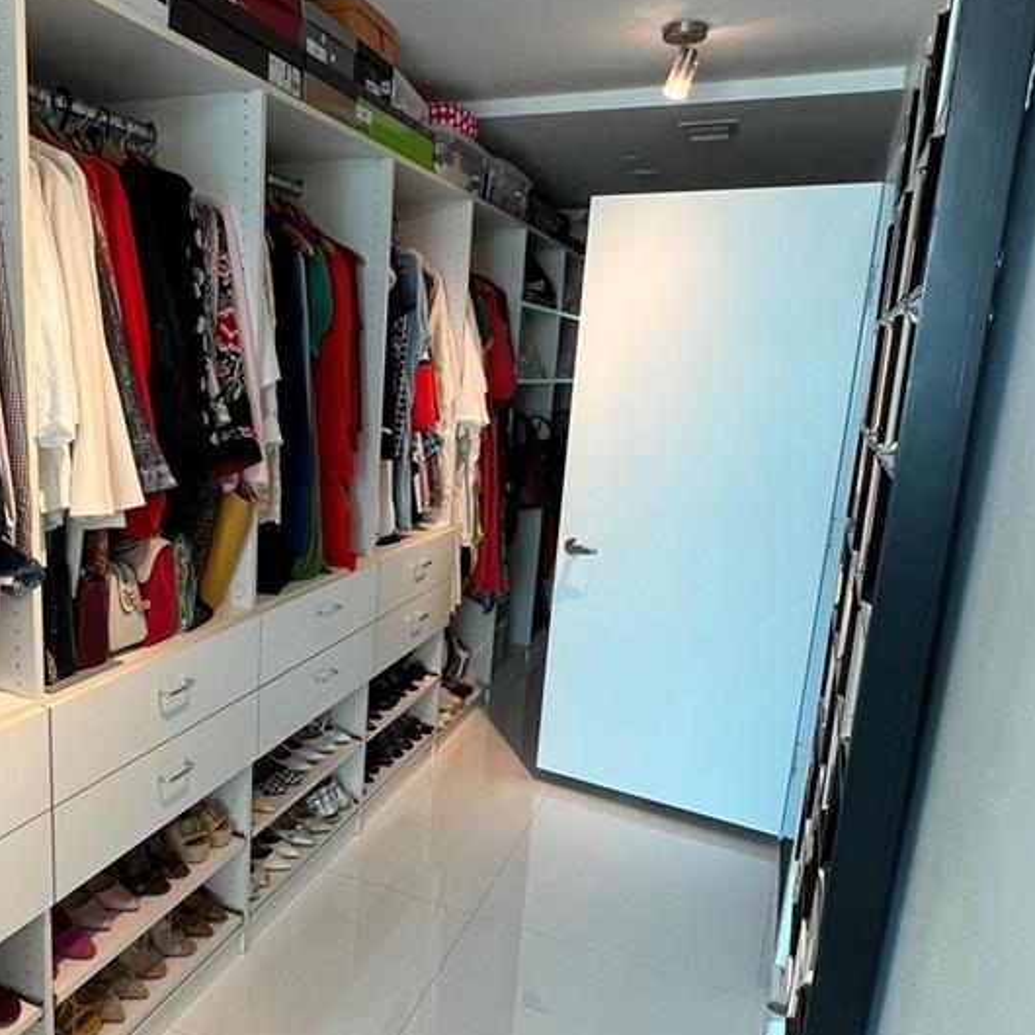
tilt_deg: -12.8
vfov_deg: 60.8
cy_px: 564
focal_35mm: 26
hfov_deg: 59.5
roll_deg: -2.5
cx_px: 342
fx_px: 880
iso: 125
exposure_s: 1/60
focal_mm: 1.57
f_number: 1.8
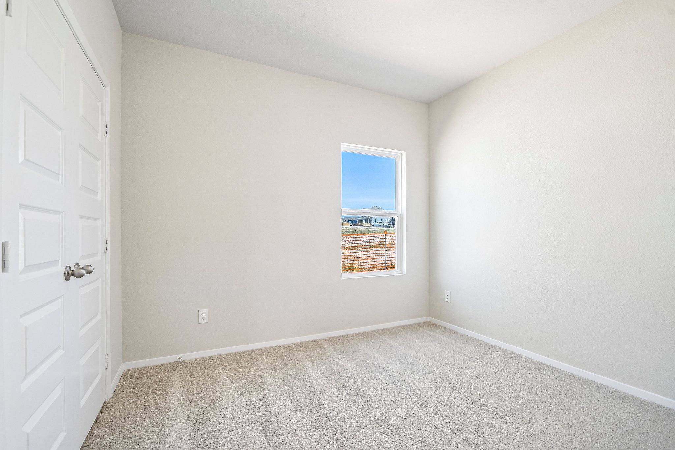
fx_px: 281
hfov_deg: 100.4
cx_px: 338
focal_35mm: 15
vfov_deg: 77.3
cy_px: 225
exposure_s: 1/20
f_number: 8
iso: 400
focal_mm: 10
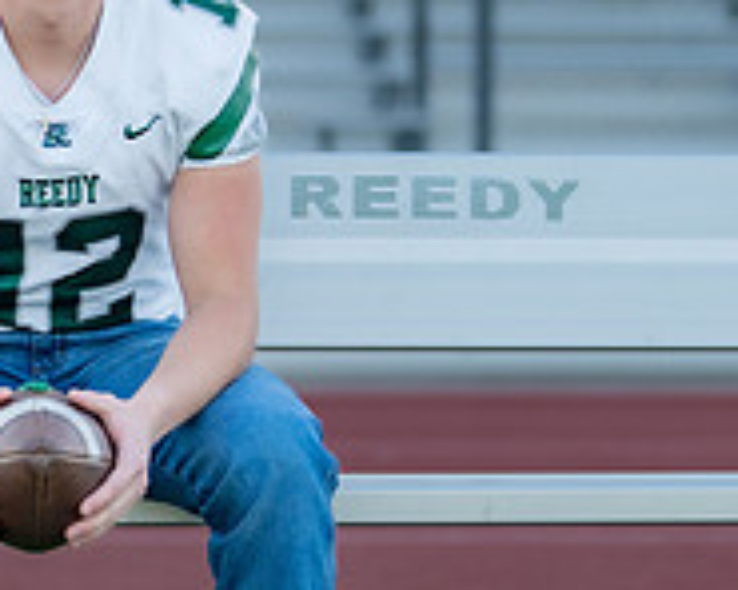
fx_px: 3844
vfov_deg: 8.8
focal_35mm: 176
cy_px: 248
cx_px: 93
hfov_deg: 10.9
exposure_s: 1/2000
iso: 100
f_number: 1.2
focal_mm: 50
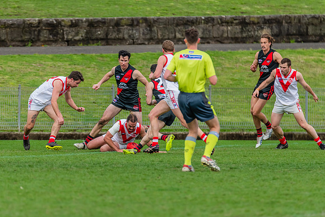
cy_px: 128
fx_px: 4901
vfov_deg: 2.5
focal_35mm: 543
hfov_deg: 3.8
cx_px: 121
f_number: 6
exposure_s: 1/1600
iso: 800
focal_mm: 420
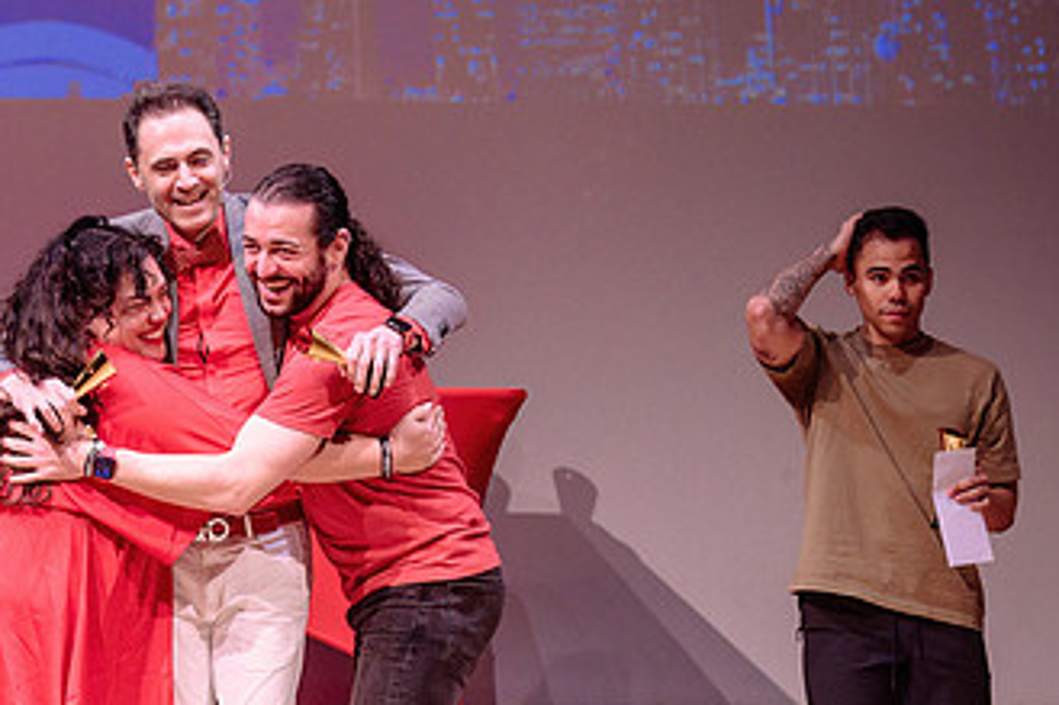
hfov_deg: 10.8
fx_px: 5586
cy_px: 383
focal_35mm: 190
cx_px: 58
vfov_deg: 7.2
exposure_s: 1/320
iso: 1000
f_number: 3.2
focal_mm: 70
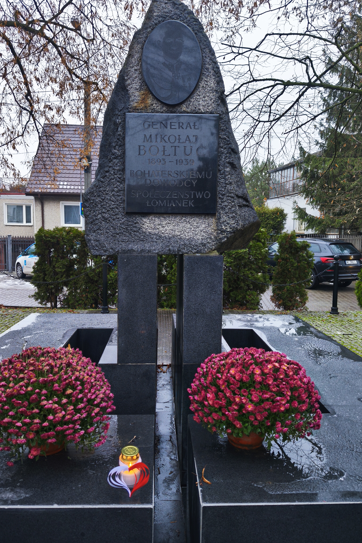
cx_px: 173
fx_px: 362
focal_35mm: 24
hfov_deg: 53.1
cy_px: 271
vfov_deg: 73.7
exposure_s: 1/33.3
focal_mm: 6.18
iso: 1000
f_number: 1.65
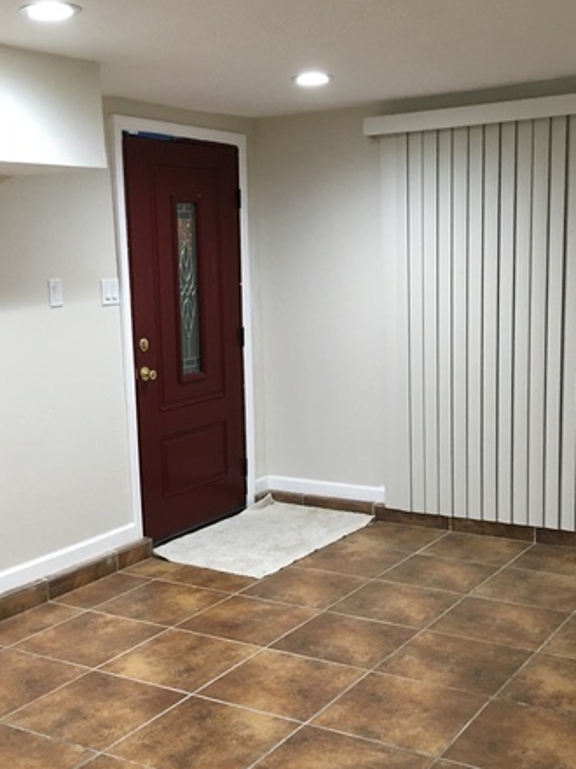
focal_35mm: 44
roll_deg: +2.0
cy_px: 445
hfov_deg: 32.9
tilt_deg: -9.9
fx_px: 976
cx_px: 281
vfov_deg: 42.8
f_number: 2.2
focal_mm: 4.15
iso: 125
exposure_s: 1/30
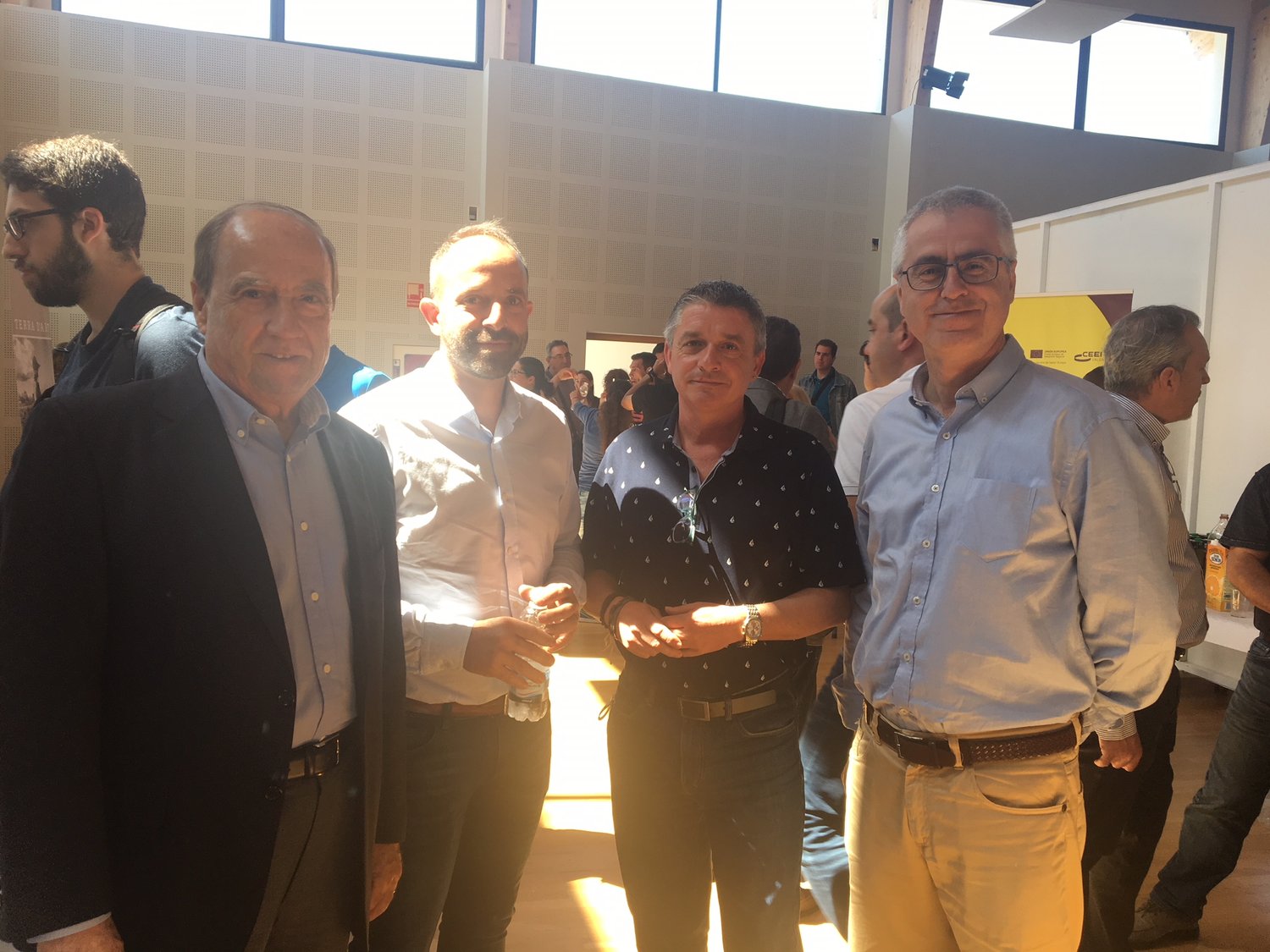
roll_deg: -0.8
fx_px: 1064
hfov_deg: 61.7
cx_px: 635
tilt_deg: -3.6
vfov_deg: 48.2
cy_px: 476
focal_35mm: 29
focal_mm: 4.15
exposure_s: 1/116
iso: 25
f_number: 2.2
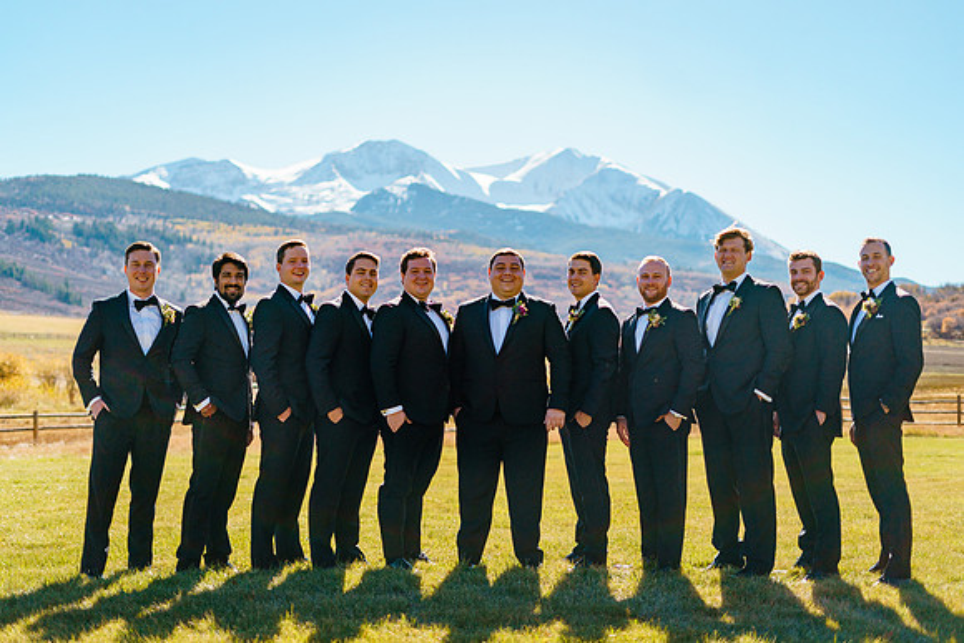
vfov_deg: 26.8
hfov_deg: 39.3
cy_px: 322
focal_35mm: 50
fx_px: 1349
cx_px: 482
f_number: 2
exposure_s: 1/10000
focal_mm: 50
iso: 200
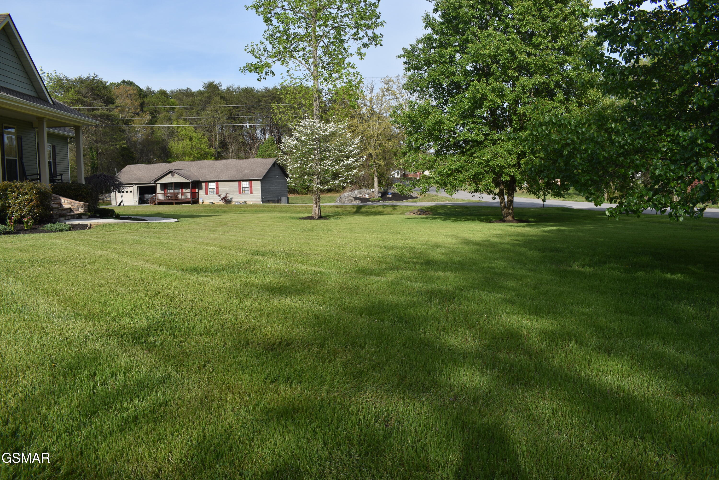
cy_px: 240
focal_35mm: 27
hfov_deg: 67.4
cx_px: 360
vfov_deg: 47.9
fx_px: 539
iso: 100
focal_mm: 18
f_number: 8
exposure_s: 1/250
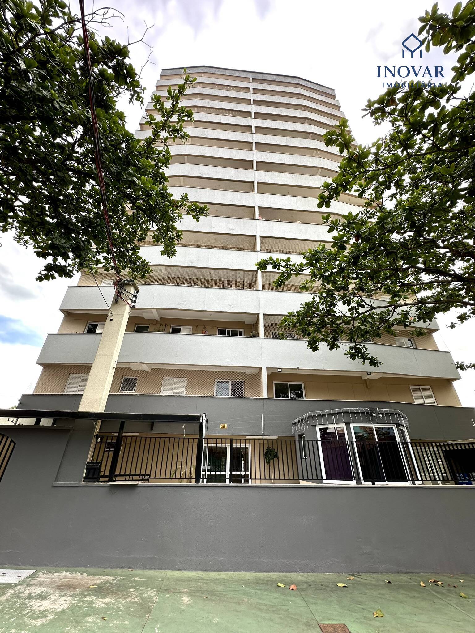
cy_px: 316
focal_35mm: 14
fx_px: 256
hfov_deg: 85.7
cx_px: 238
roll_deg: -1.6
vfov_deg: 102.1
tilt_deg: +30.7
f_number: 2.2
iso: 40
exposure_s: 1/222
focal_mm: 2.22
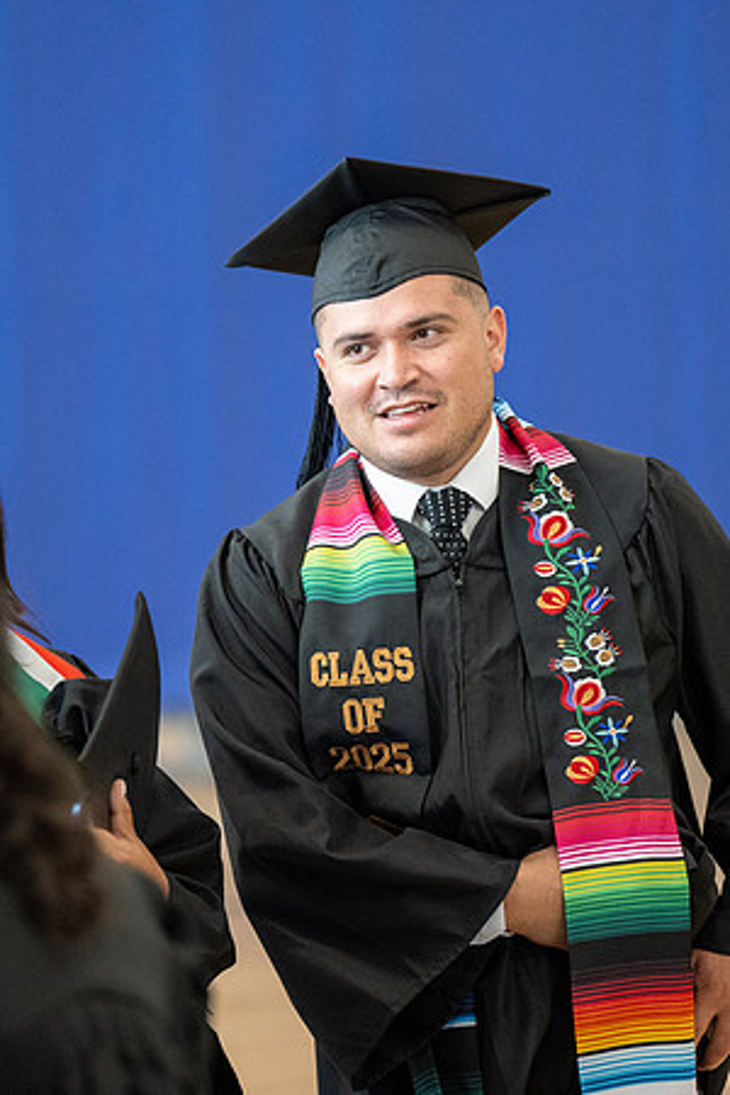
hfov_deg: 4.6
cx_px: 298
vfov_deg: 6.9
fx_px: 9124
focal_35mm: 300
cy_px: 548
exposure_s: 1/500
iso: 4000
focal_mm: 200
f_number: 2.8
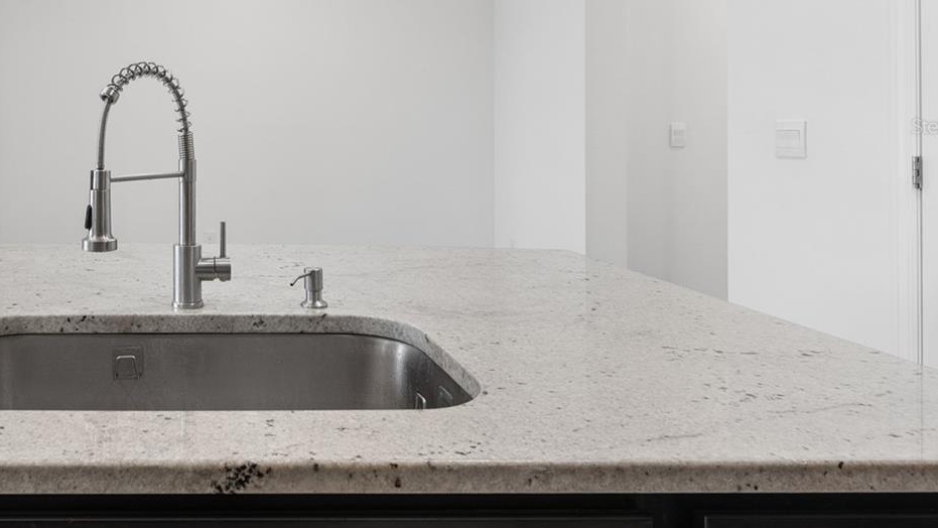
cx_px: 195
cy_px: 126
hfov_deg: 64.1
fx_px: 672
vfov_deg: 41.5
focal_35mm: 27
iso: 100
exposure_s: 1/2
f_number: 7.1
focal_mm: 10
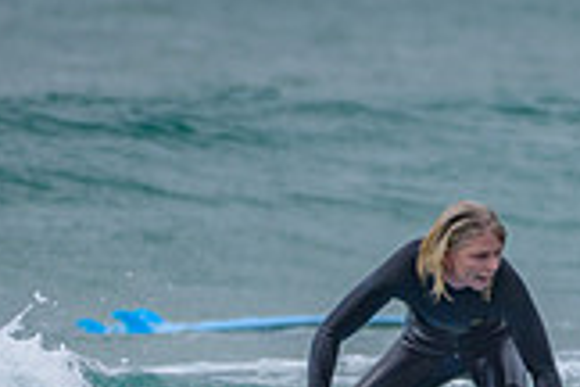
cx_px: 461
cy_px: 378
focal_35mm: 2191
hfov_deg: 0.9
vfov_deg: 0.6
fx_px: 35297
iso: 200
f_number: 5.6
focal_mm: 500
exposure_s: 1/2000
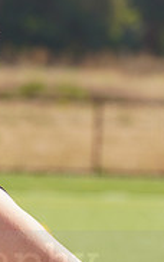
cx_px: -89
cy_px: 250
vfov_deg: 3.1
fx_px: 4784
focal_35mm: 670
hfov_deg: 2.0
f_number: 10
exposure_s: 1/160
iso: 100
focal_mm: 206
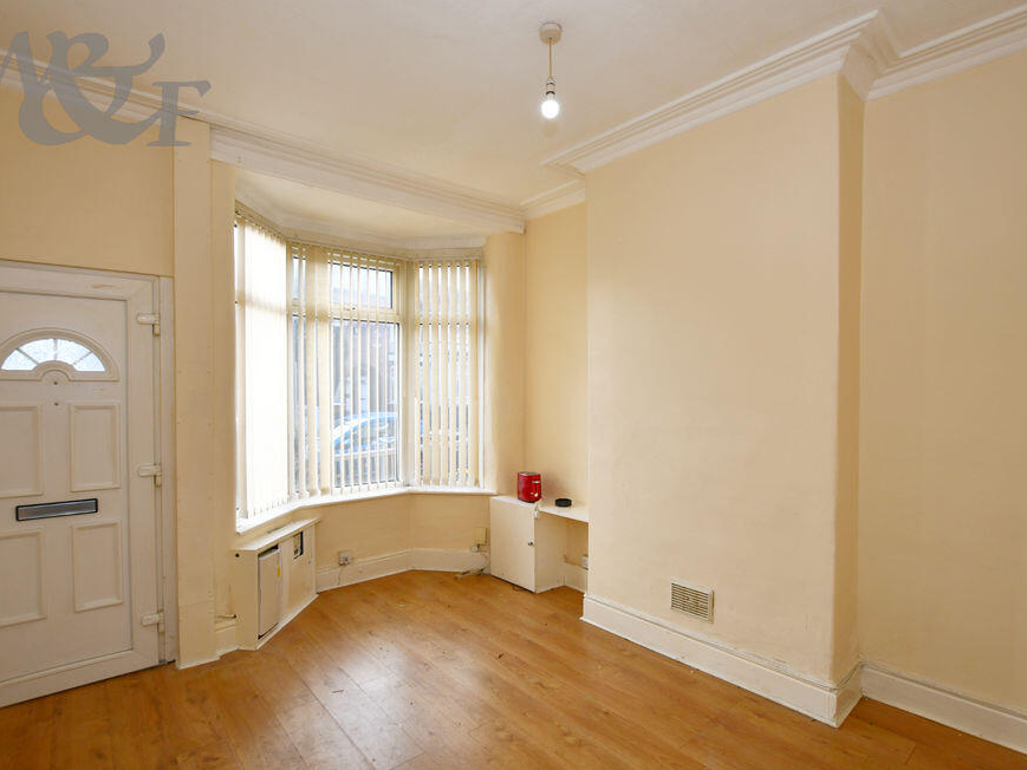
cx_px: 528
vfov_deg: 74.7
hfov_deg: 91.0
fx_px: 504
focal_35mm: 17
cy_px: 402
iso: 200
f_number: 5
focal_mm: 10
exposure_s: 1/100
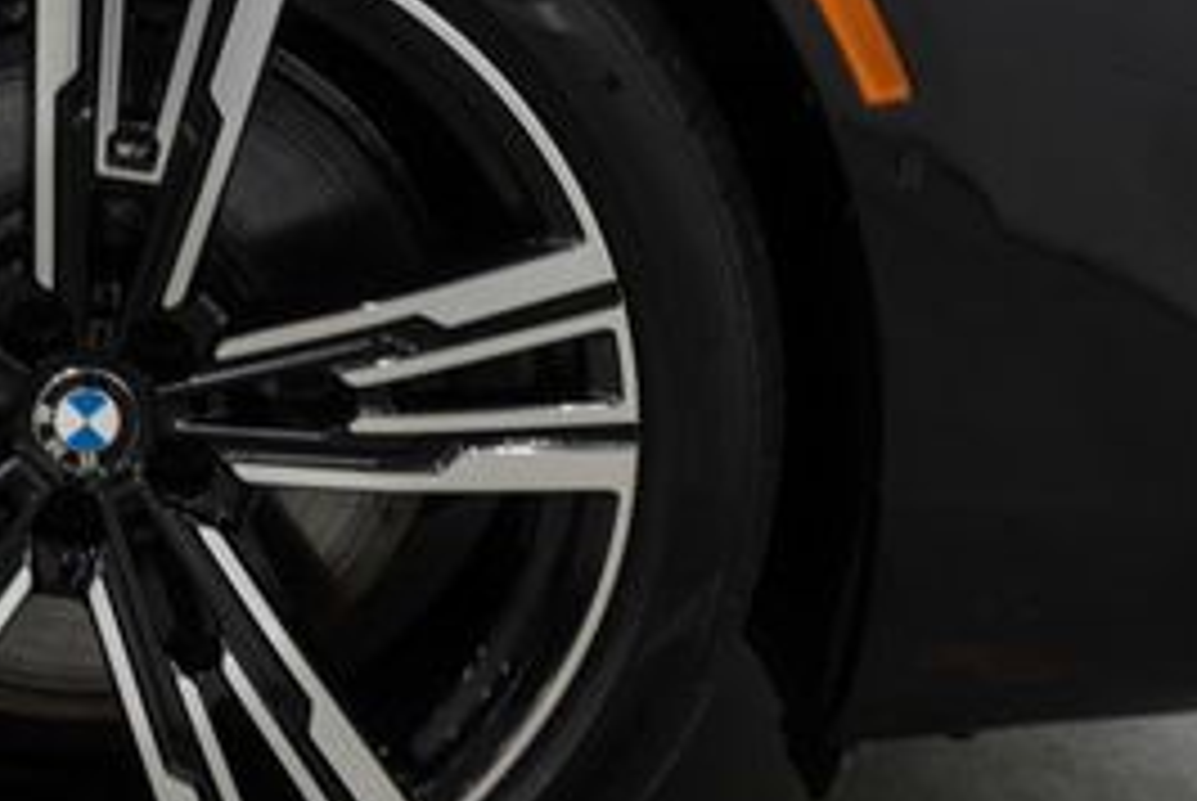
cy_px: 290
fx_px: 3362
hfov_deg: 20.0
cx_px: 284
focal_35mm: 101
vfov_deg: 13.6
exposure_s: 1/40
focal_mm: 28
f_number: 3.2
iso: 250
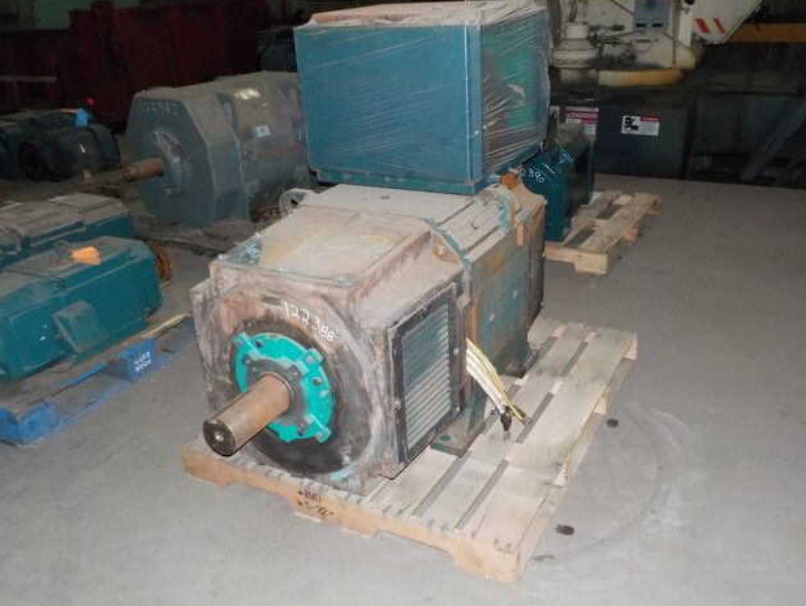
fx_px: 722
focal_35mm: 31
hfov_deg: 58.3
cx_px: 411
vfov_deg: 45.5
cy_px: 309
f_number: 3.3
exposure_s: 1/30
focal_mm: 4.1
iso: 640
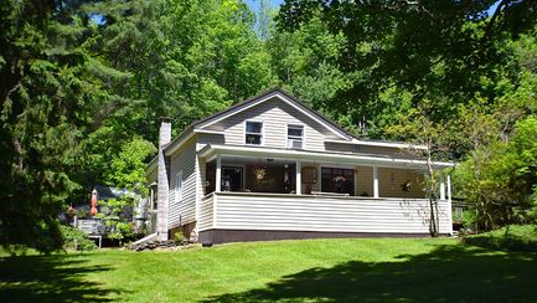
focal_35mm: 58
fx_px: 826
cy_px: 143
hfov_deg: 36.0
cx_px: 286
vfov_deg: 20.8
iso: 400
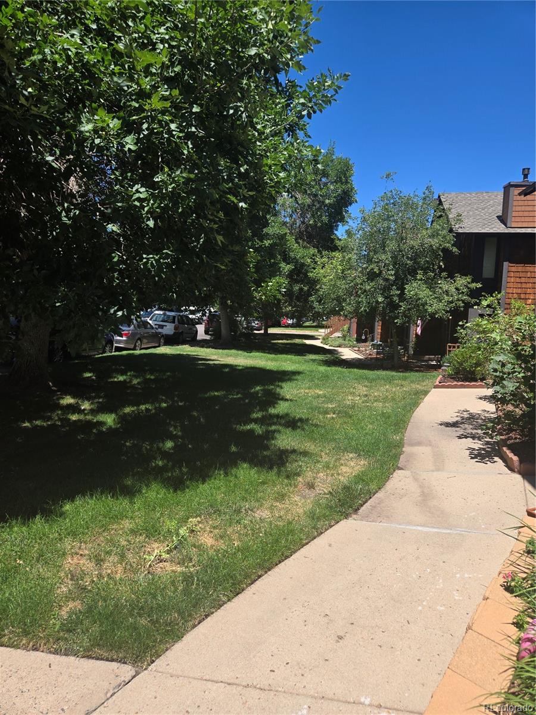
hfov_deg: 58.9
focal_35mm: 23
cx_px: 268
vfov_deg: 73.9
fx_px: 475
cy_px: 358
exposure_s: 1/1176
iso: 25
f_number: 1.8
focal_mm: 5.4
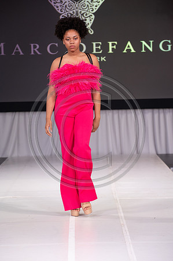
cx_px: 86
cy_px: 130
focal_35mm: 130
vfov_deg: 15.8
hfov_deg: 10.5
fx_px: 939
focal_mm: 130
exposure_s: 1/400
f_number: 5.6
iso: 2000
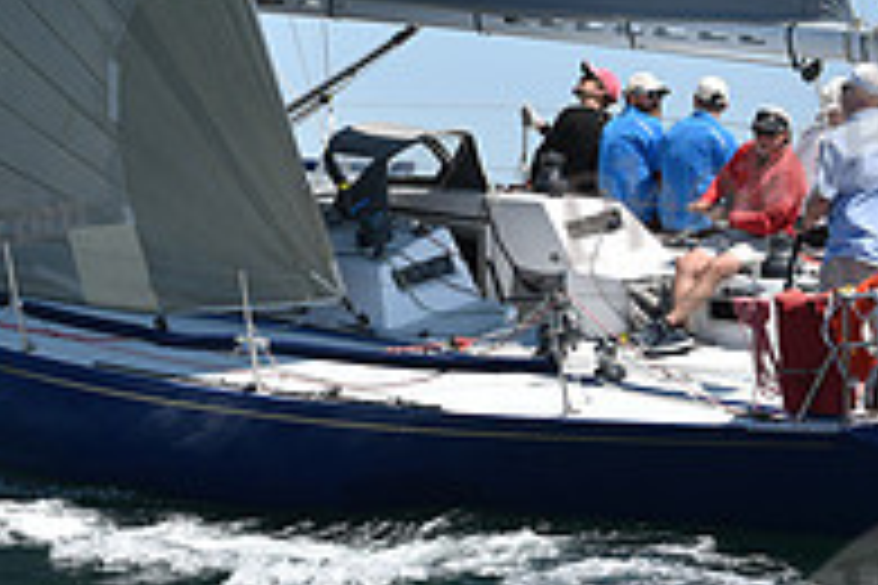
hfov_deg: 8.9
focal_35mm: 232
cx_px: 324
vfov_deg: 5.9
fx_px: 5658
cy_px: -20
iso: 250
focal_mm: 78
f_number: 6.3
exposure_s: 1/1600
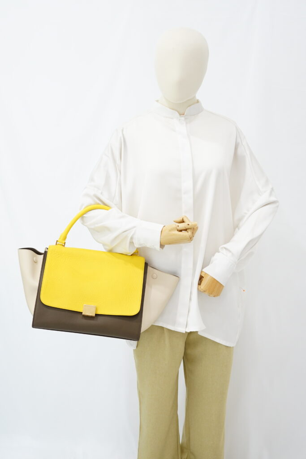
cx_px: 153
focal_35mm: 50
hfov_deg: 27.0
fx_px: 637
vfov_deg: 39.6
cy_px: 230
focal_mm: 50
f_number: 6.3
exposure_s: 1/8
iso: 640
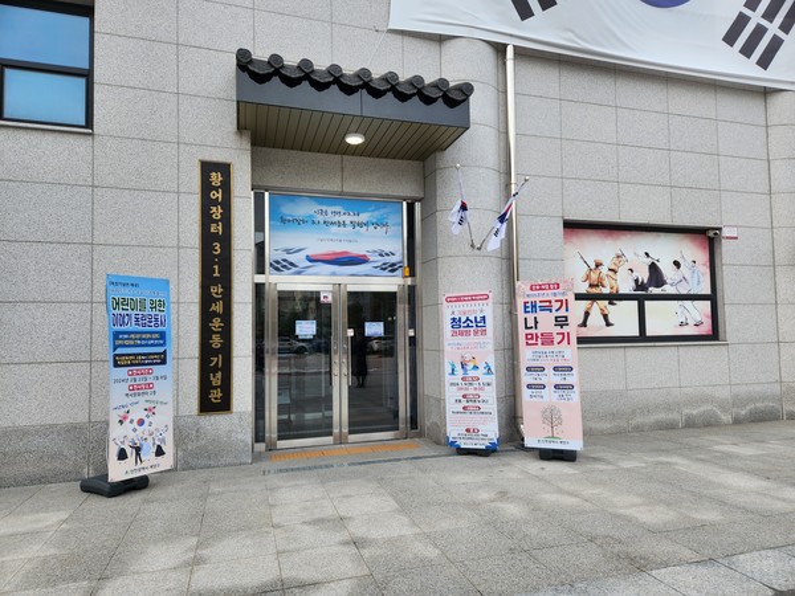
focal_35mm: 23
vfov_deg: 58.9
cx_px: 398
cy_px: 298
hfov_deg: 73.9
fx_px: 528
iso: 20
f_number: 1.8
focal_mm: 5.4
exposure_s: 1/338
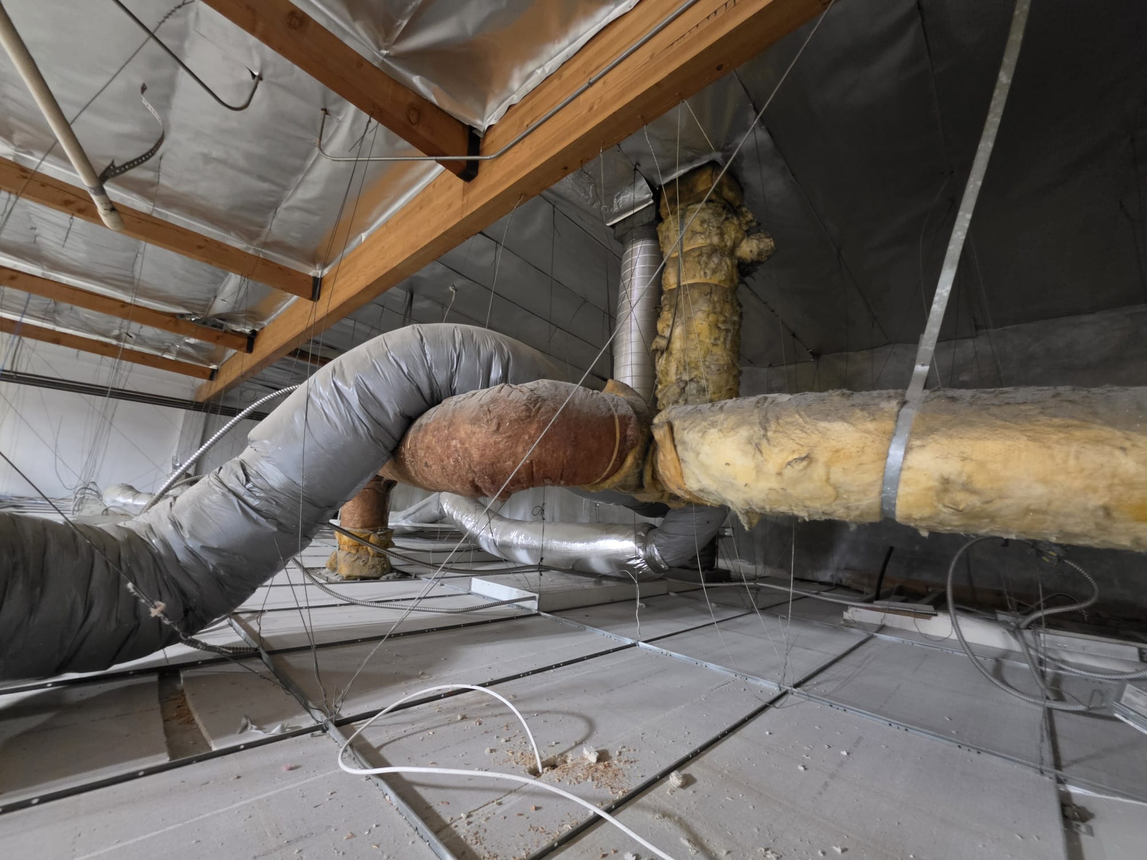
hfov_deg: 106.2
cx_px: 574
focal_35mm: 13
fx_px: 431
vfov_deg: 89.9
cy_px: 430
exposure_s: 1/40
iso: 1000
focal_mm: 2.2
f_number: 1.9
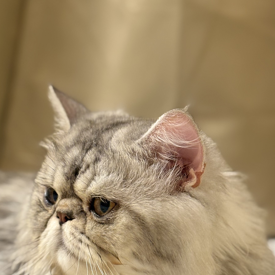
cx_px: 74
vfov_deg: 16.7
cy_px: 162
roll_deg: -1.8
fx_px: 935
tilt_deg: -4.8
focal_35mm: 104
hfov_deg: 16.7
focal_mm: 5.96
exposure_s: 1/33
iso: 160
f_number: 1.6
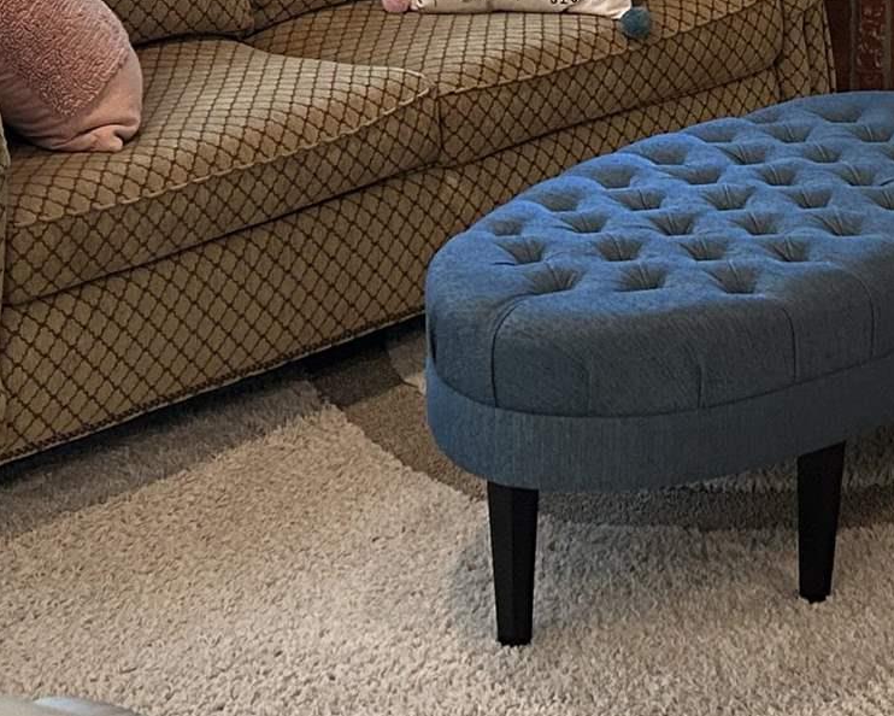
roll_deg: -0.9
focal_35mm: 105
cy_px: -510
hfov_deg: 17.7
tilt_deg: -3.1
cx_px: 958
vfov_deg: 13.4
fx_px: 2779
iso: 250
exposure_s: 1/60
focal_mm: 5.7
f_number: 1.5
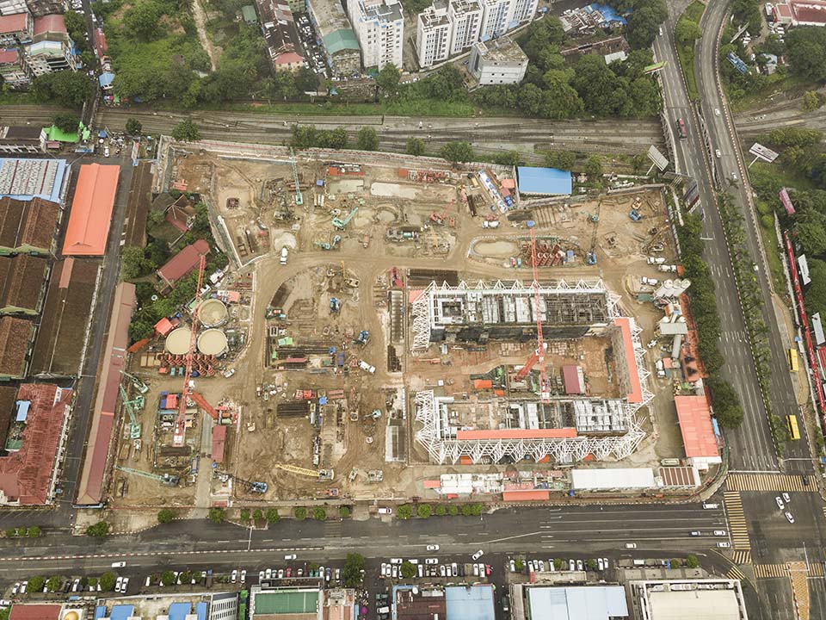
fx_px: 620
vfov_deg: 53.1
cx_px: 413
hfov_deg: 67.3
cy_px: 310
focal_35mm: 26
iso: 100
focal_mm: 4.73
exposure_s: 1/80
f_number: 2.2
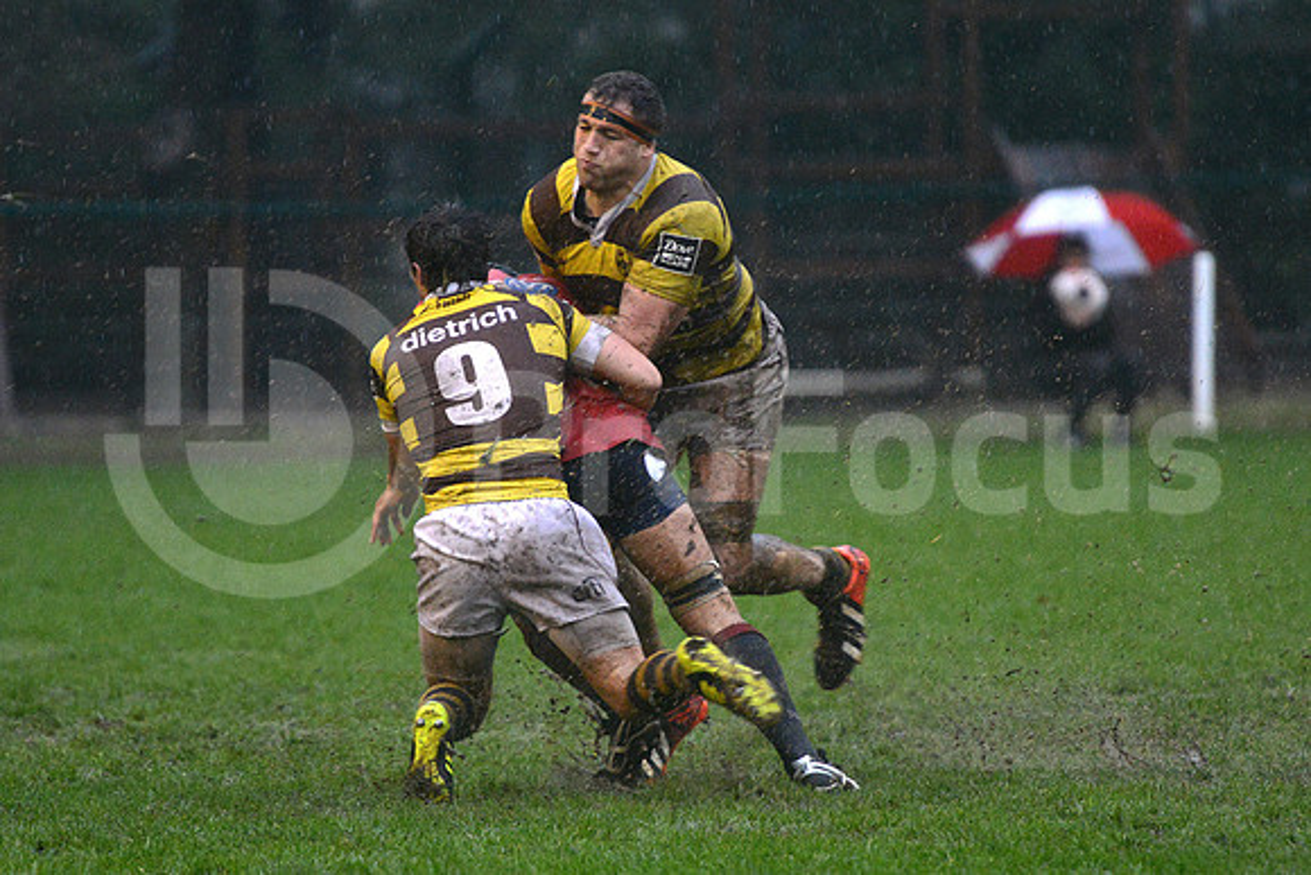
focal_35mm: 270
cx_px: 656
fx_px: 9834
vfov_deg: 5.1
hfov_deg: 7.6
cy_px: 438
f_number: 4
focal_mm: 270
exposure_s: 1/500
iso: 5000
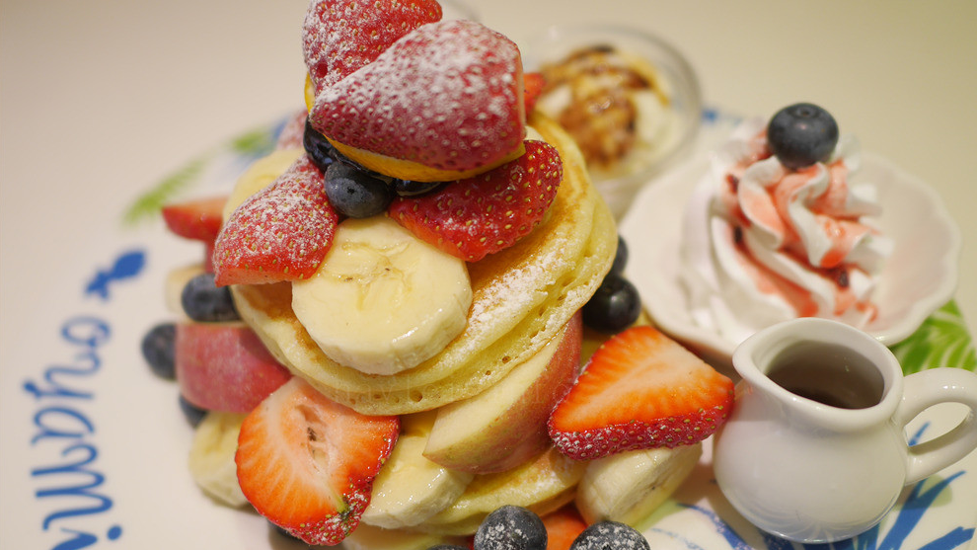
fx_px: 855
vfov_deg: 35.5
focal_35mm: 33
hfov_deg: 59.5
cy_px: 323
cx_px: 491
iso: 200
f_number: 1.7
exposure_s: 1/100
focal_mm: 15
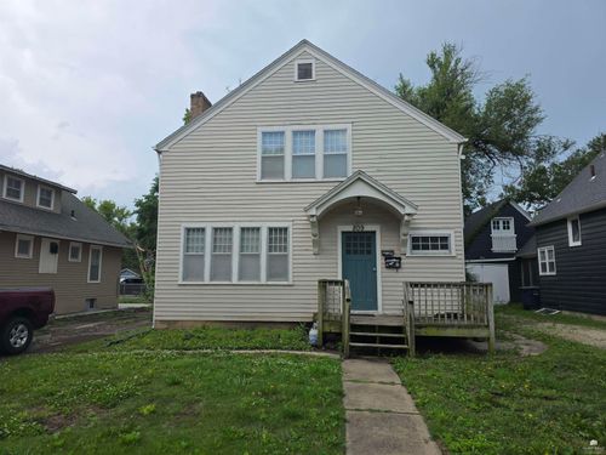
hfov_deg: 73.9
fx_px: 403
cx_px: 303
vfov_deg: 58.9
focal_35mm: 23
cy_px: 228
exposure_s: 1/2016
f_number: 1.7
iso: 80
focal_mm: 6.3
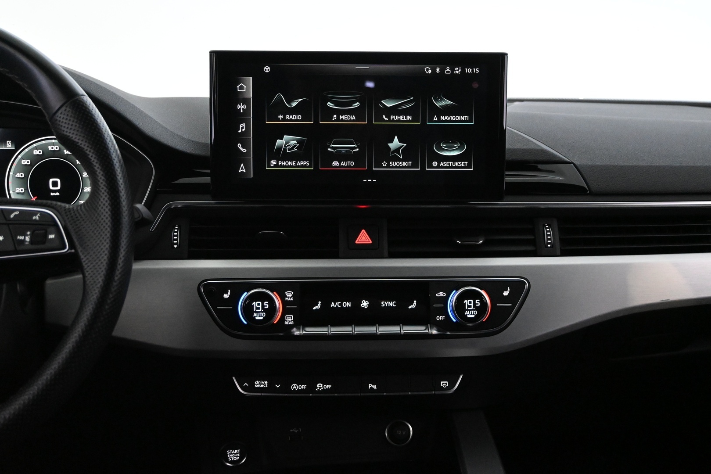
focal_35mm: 46
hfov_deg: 43.0
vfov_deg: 29.4
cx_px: 356
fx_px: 903
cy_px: 237
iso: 7200
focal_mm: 30.5
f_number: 4.8
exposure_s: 1/50
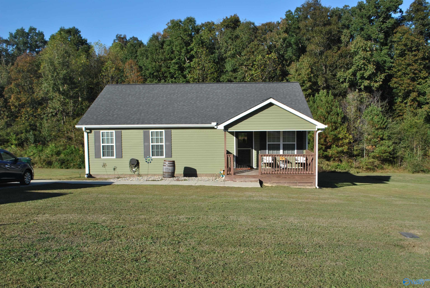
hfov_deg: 57.2
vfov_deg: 40.1
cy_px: 144
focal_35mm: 33
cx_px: 215
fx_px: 395
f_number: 8
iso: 100
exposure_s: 1/250
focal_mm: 22
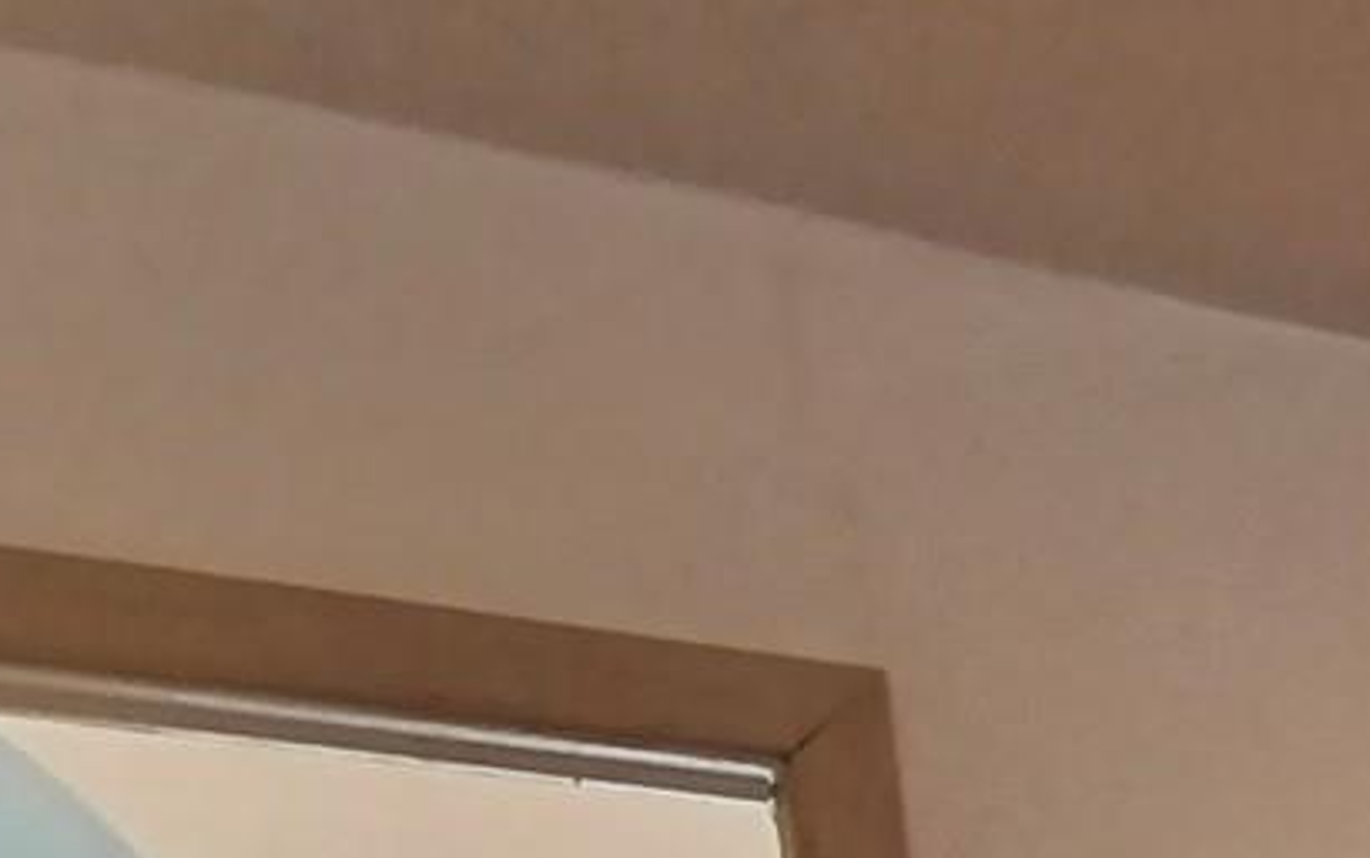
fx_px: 2577
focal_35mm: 69
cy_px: 2118
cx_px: 2626
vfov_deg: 13.4
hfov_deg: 19.6
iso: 125
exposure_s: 1/60
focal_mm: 1.42
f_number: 2.2
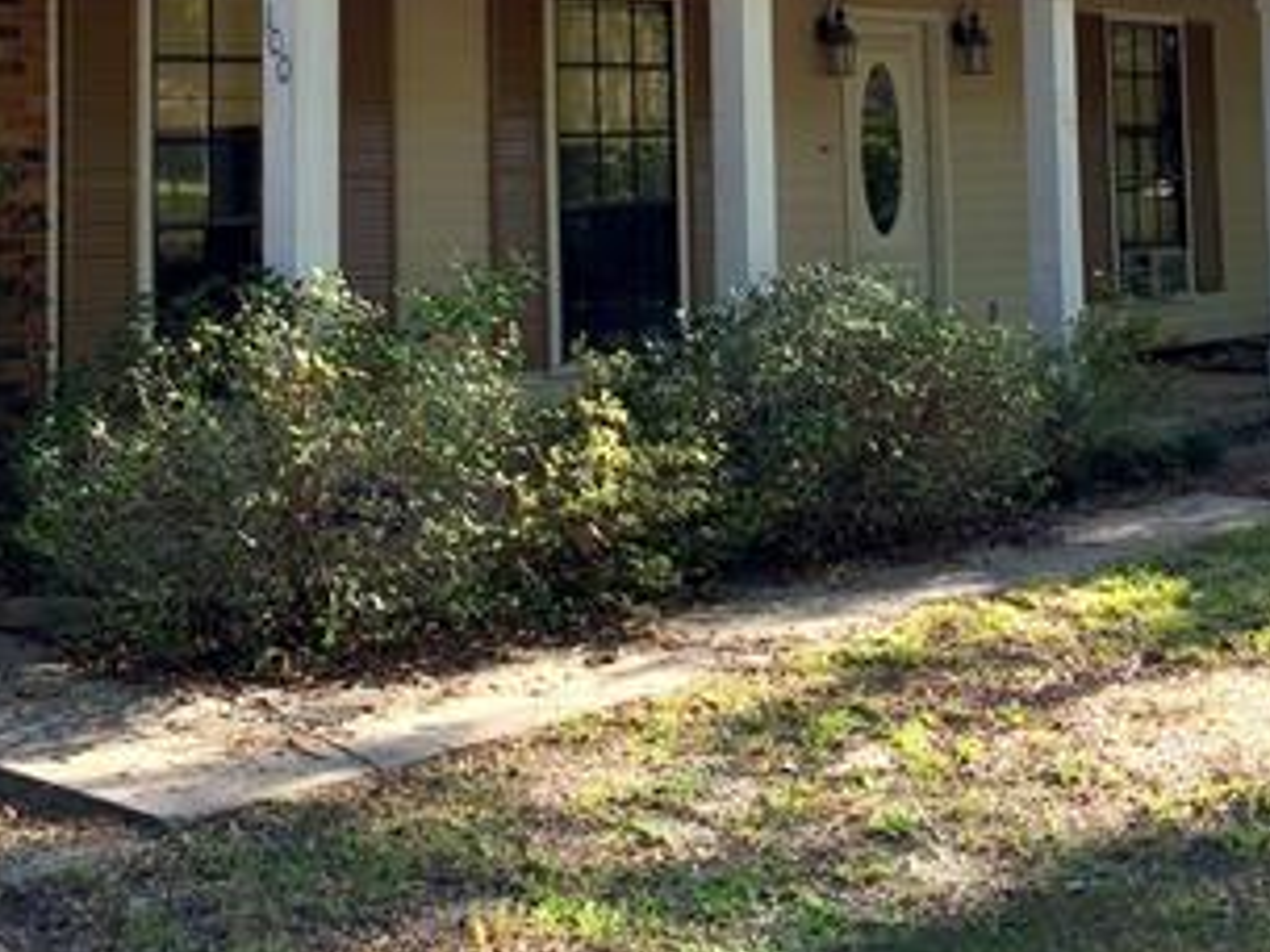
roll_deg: +2.6
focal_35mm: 61
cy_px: -38
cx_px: 560
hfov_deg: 31.6
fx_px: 2238
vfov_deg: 22.9
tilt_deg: +5.0
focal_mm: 4.15
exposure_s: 1/120
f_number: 2.2
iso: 40
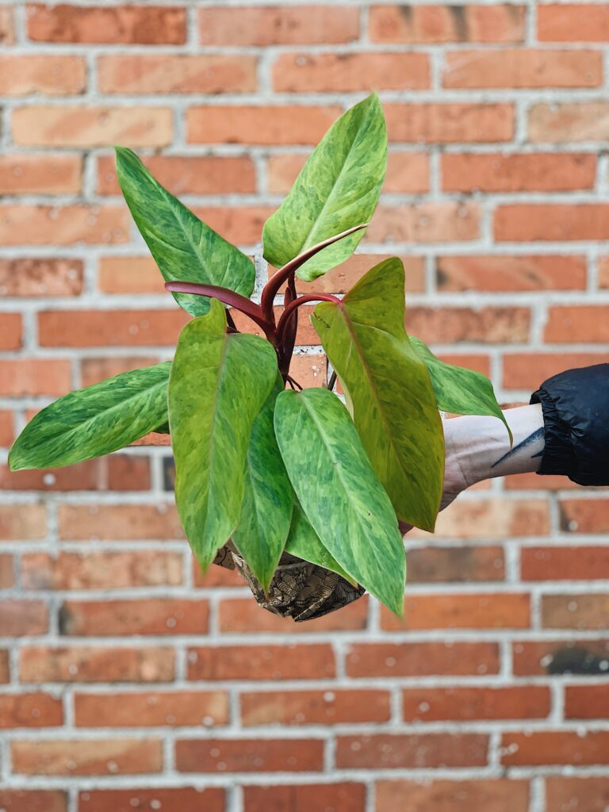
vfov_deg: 36.8
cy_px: 406
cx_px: 304
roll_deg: -0.4
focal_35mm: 52
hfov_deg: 28.0
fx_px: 1220
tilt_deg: -4.3
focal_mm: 6
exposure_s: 1/122
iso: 25
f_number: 2.4
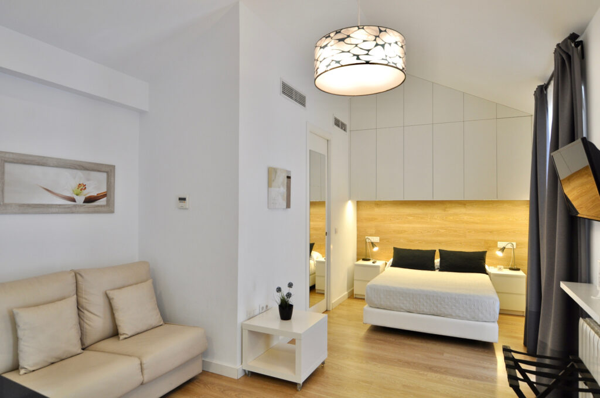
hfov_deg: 81.3
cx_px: 300
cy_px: 199
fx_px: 350
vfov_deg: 59.4
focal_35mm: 21
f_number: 5.6
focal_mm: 14
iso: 250
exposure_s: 1/20
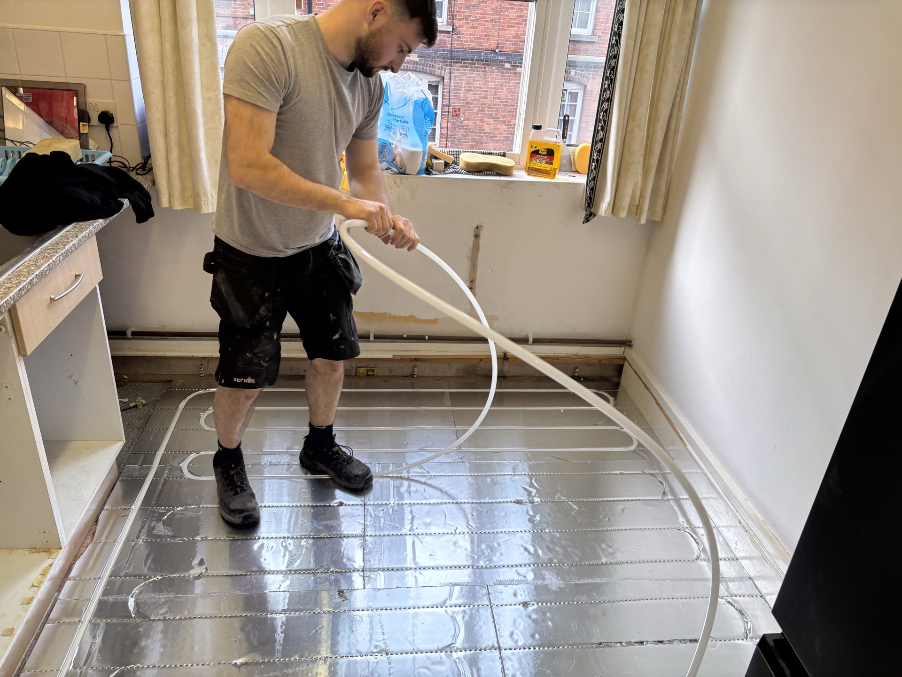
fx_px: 677
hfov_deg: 67.3
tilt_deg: -26.8
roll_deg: -4.6
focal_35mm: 26
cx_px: 451
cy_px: 338
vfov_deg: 53.1
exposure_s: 1/100
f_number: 1.6
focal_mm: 5.96
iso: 50
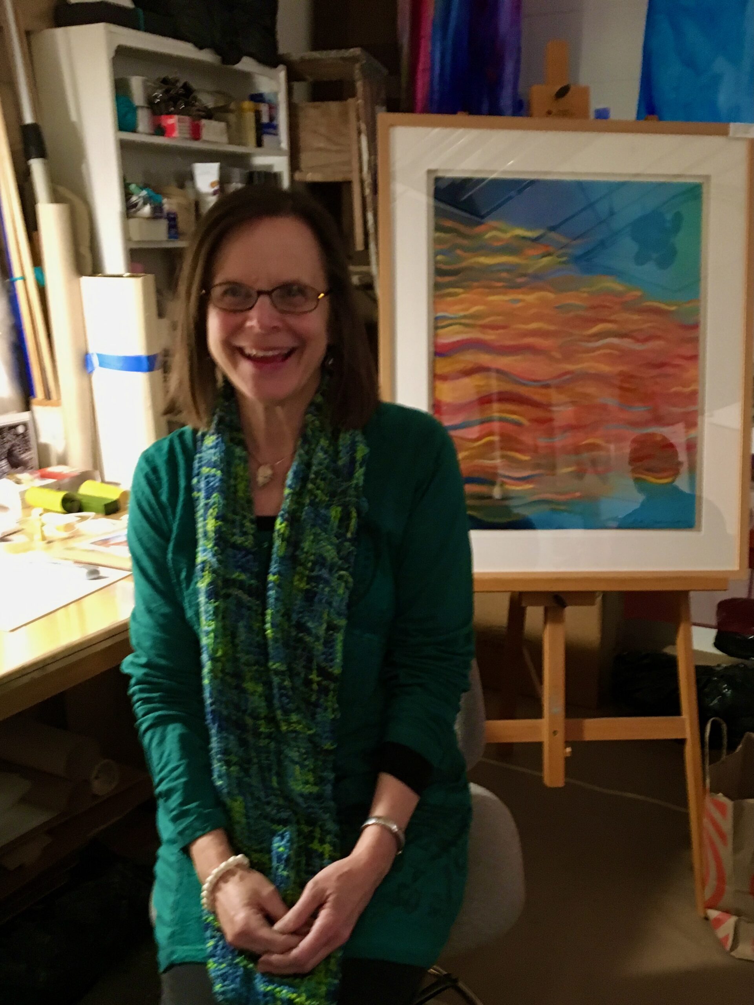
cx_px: 377
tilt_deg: -18.7
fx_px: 842
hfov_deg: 48.2
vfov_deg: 61.7
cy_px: 502
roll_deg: -0.5
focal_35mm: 29
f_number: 2.2
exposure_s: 1/15
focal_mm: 4.15
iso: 400
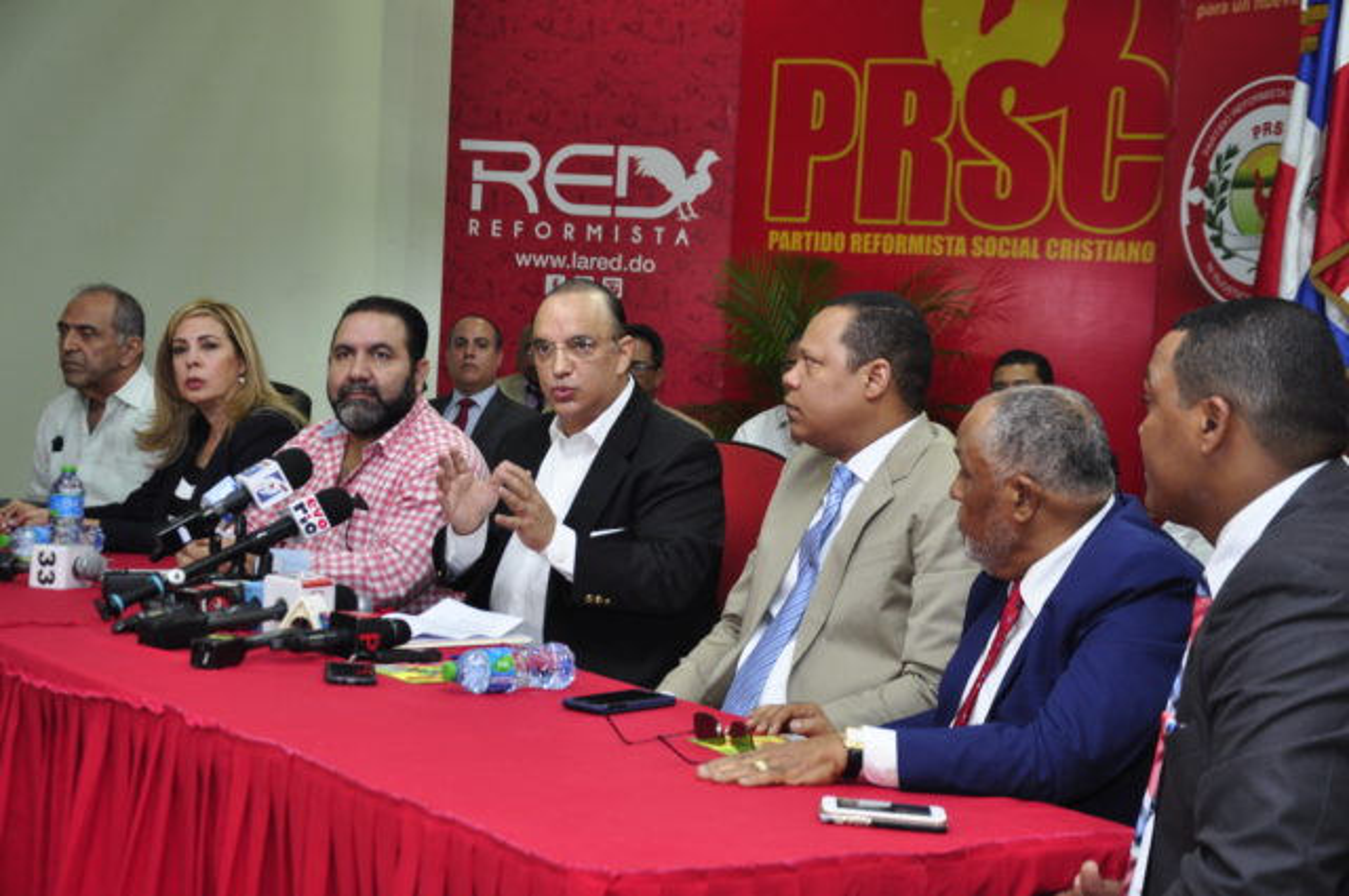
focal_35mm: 63
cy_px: 448
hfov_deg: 31.9
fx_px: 2358
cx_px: 674
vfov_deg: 21.5
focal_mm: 42
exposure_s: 1/40
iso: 640
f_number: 5.6
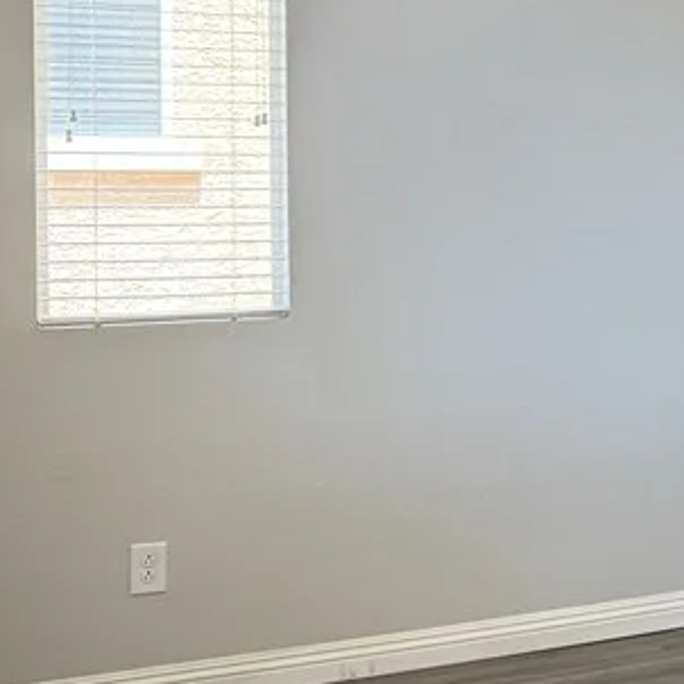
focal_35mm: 72
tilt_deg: +0.8
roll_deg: +0.4
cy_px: 190
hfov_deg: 20.4
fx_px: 1610
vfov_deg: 23.8
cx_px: 1042
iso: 250
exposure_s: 1/120
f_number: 1.78
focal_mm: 6.76
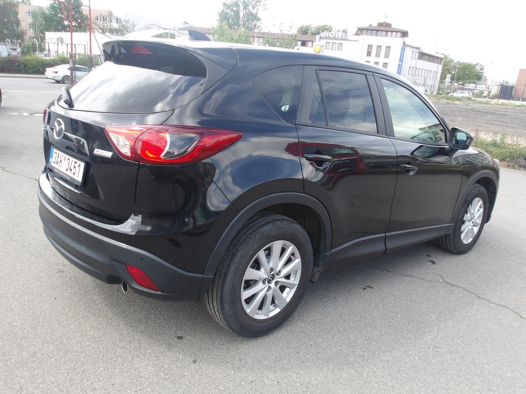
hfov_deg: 65.3
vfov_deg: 51.4
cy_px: 197
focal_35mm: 27
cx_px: 263
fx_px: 410
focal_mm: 4.9
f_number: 3
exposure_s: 1/287
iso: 100
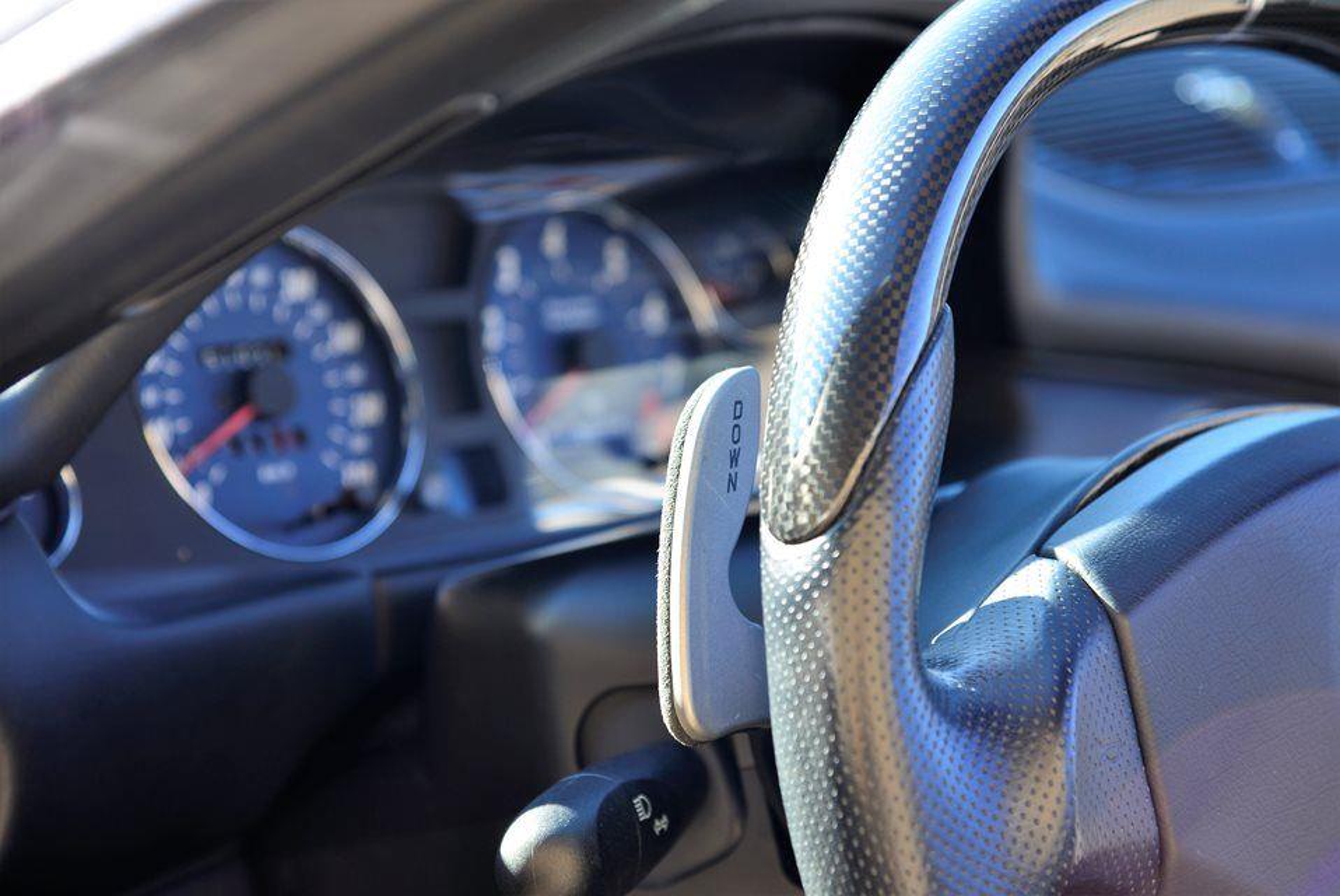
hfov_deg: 17.1
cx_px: 670
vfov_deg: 11.4
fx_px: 4469
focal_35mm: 120
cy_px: 448
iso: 250
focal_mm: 120
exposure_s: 1/100
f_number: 5
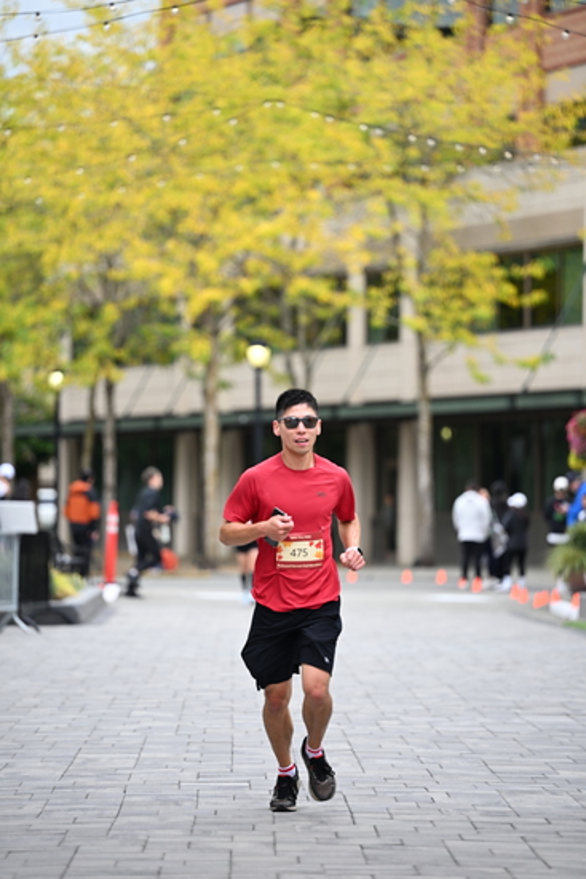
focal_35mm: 165
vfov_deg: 12.4
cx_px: 293
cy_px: 440
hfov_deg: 8.3
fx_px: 4026
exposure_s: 1/2000
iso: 640
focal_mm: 165
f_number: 2.8
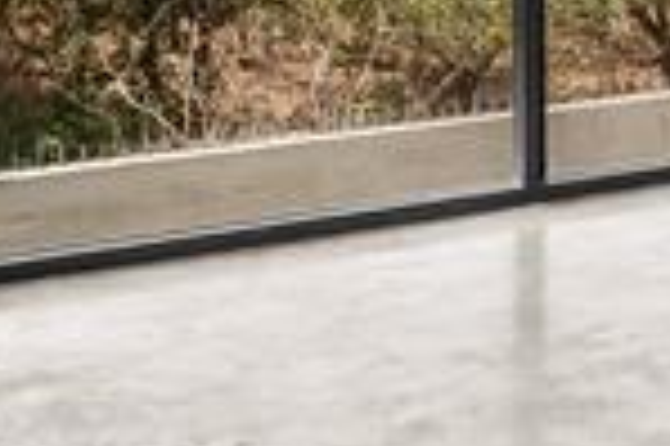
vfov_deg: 11.7
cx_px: 1484
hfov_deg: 14.3
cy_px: -291
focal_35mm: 110
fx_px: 2045
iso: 320
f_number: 9
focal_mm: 16
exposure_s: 1/13
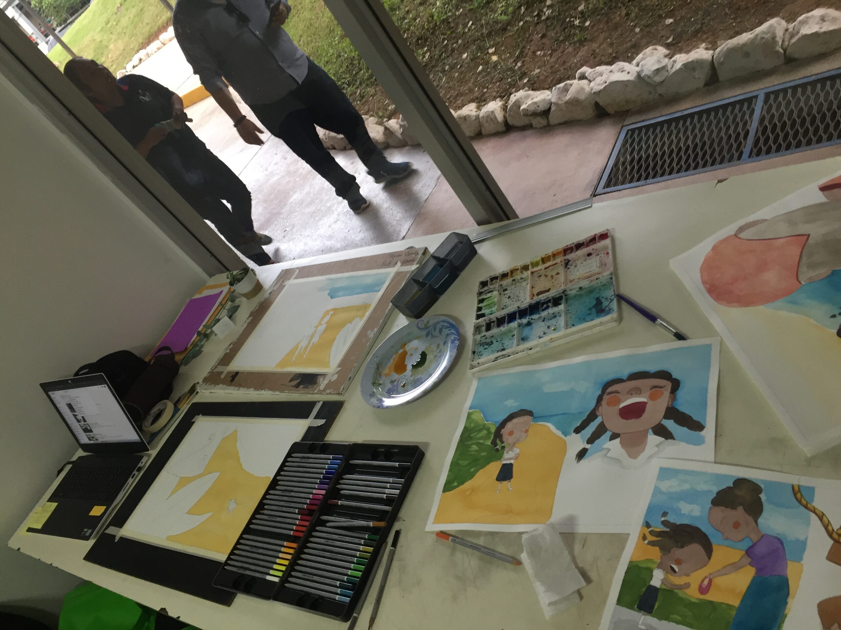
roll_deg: +40.1
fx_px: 705
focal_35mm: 29
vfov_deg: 48.2
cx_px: 420
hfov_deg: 61.7
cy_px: 315
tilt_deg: -30.9
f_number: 2.2
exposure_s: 1/30
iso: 64
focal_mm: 4.15
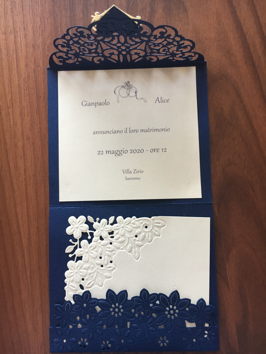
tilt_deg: -86.3
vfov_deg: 61.7
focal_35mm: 29
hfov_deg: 48.2
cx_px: 133
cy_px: 177
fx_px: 297
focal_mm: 4.15
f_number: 2.2
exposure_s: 1/33
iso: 125
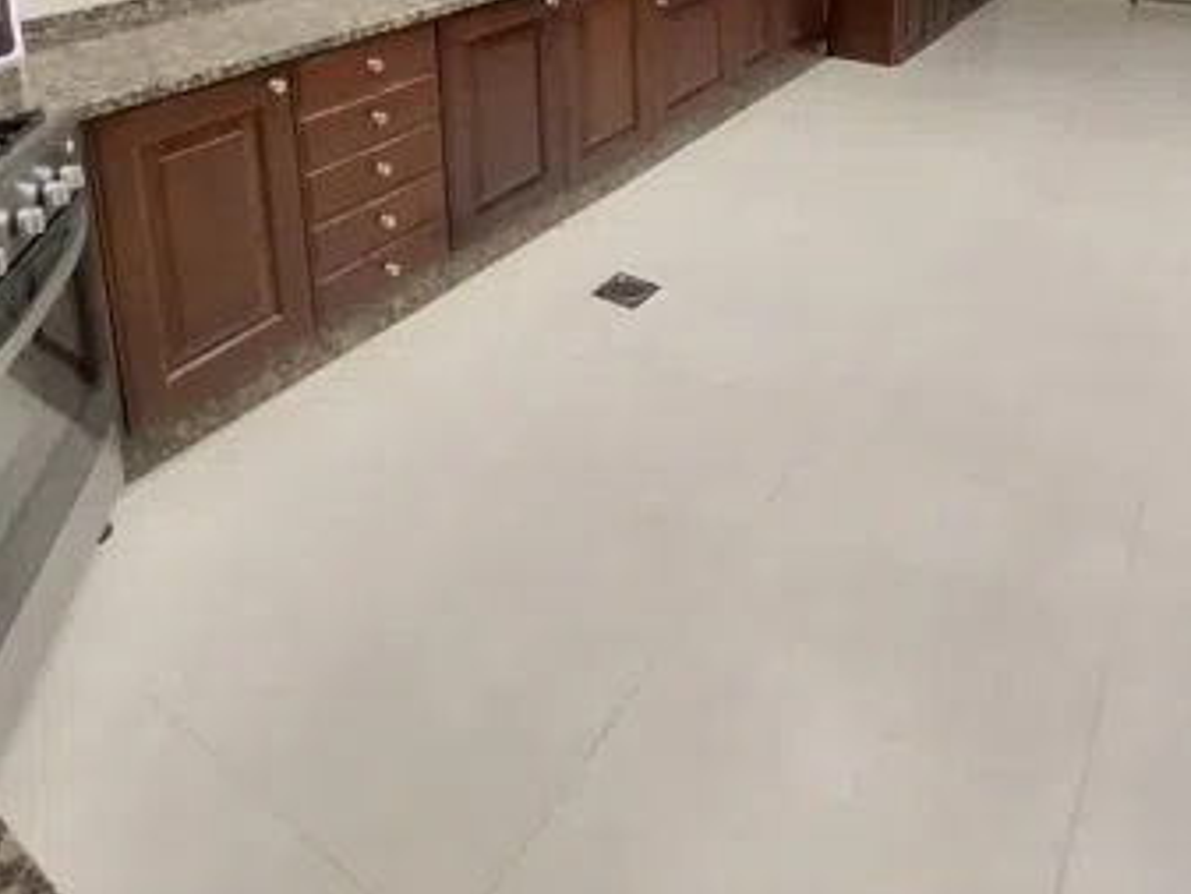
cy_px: -12
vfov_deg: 43.5
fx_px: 929
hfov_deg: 65.2
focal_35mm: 27
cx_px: 633
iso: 200
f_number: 2.2
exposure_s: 1/33
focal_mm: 1.3
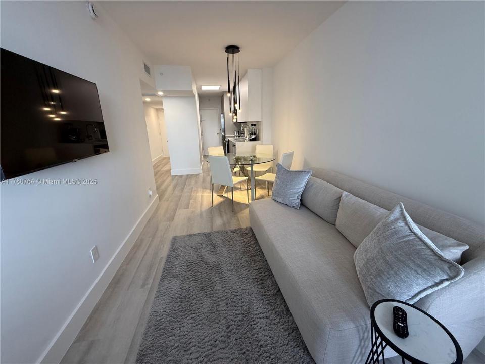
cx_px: 242
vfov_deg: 85.7
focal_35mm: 14
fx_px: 196
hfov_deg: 102.1
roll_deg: +1.2
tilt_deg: -16.1
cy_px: 182
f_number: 2.2
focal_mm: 2.22
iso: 200
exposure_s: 1/120
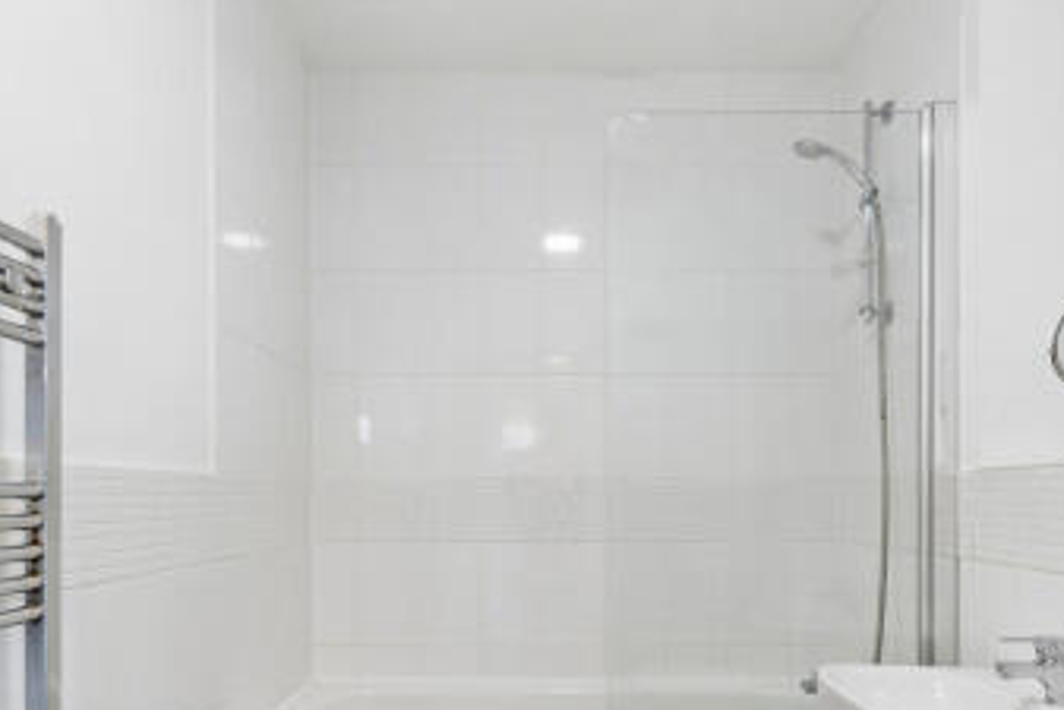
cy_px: 491
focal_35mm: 24
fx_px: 710
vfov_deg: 51.9
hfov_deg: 73.6
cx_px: 571
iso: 800
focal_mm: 17
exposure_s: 1/80
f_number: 6.3
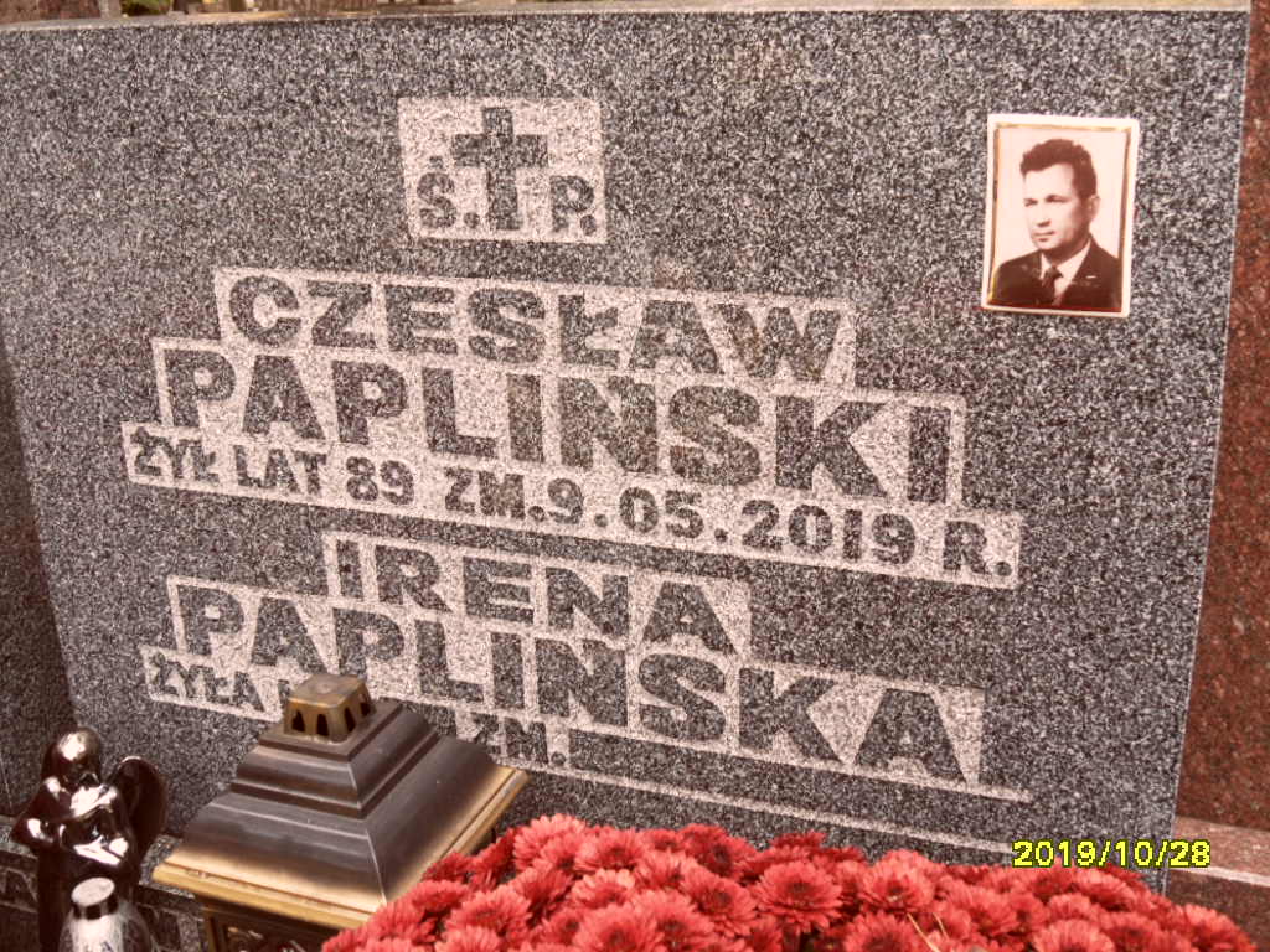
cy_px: 476
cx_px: 635
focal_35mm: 40
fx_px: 1468
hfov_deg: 46.8
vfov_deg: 36.0
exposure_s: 1/90
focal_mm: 6.5
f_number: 3.6
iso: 100
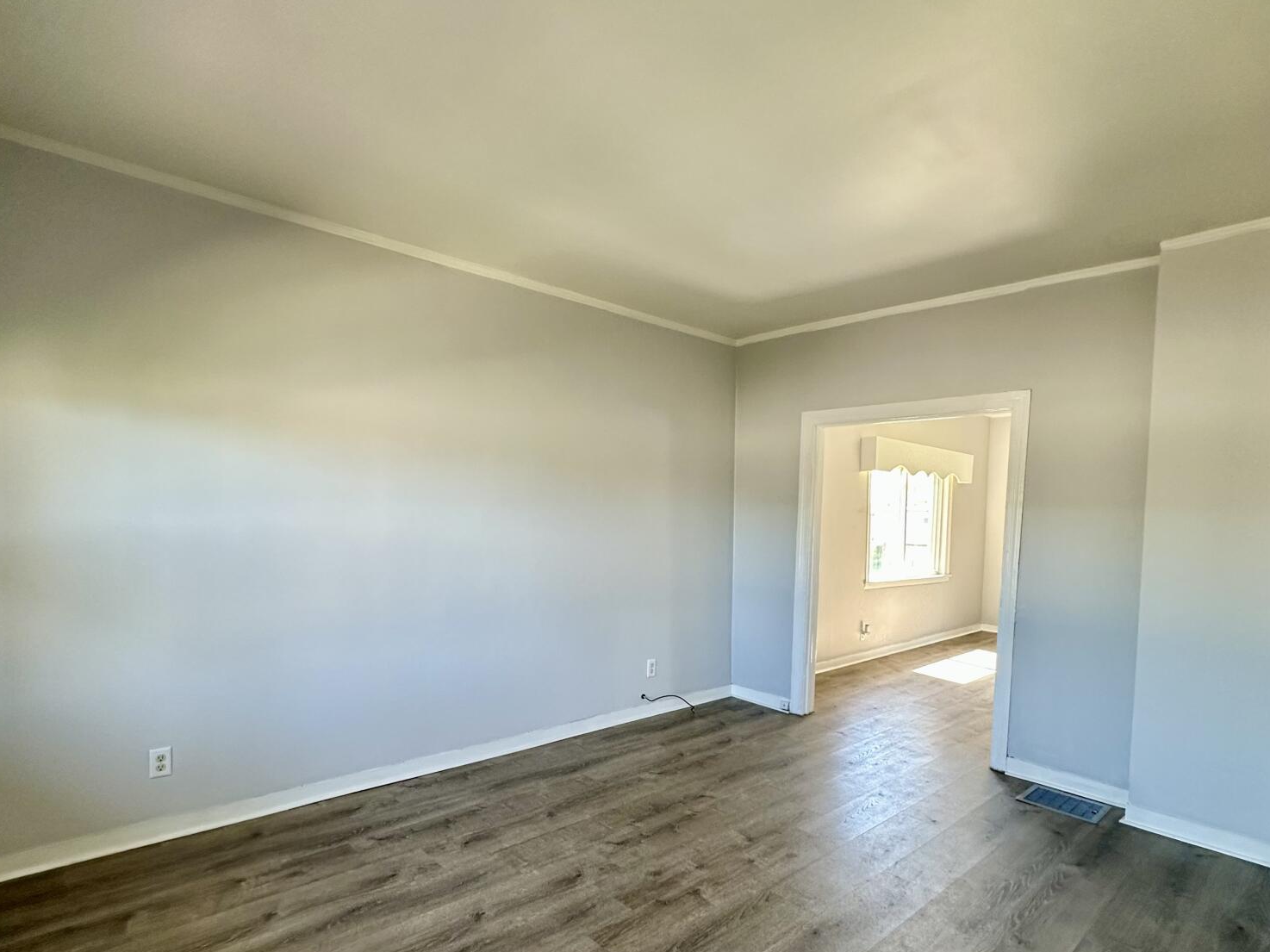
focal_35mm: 19
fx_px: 697
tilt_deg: -1.5
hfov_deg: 84.7
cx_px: 637
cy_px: 565
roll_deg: -2.2
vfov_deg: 68.1
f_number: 2.2
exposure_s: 1/99
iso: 160
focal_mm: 2.22
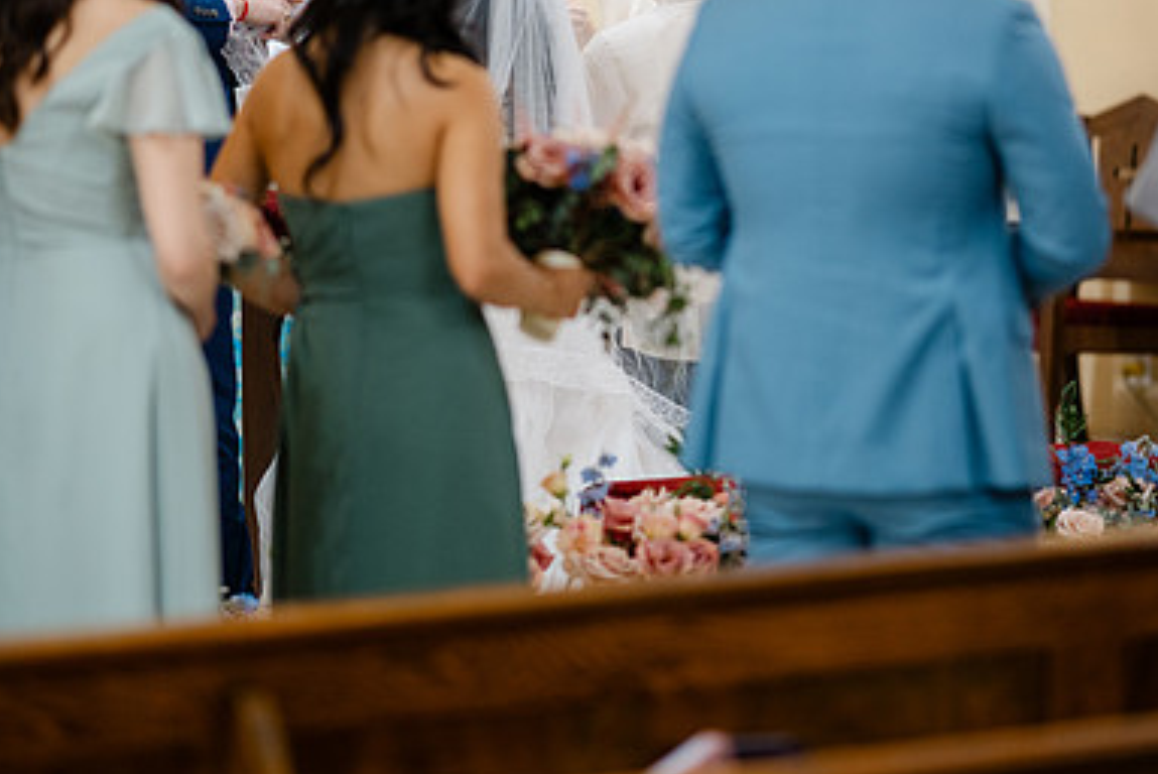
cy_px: 216
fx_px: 5183
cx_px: 587
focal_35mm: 161
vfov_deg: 8.5
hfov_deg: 12.7
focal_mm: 105
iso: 640
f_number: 1.4
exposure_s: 1/160
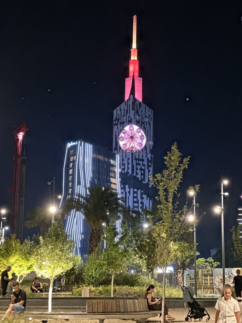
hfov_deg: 19.1
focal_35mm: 77
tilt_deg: +11.1
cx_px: 121
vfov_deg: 25.3
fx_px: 718
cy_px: 162
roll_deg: -1.0
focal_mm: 9
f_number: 2.8
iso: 800
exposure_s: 1/14
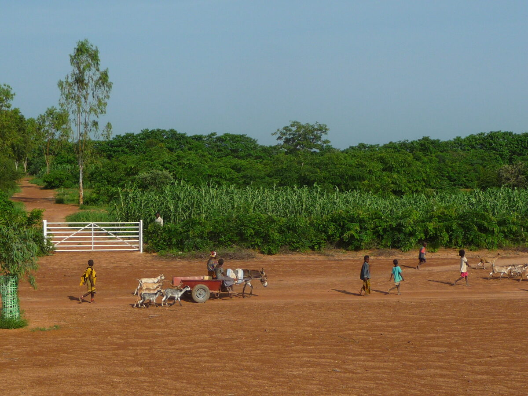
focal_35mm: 68
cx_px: 264
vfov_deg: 21.6
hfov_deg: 28.6
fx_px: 1037
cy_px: 198
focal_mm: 8.5
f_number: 4.2
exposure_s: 1/1000
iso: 100
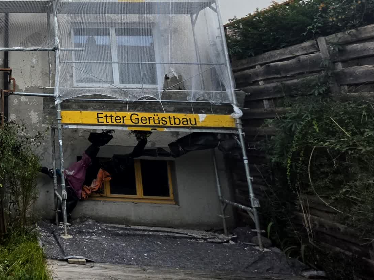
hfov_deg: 49.2
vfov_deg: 45.7
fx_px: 303
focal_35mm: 28
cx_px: -16
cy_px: 36
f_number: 1.9
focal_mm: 2.2
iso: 32
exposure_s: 1/1167
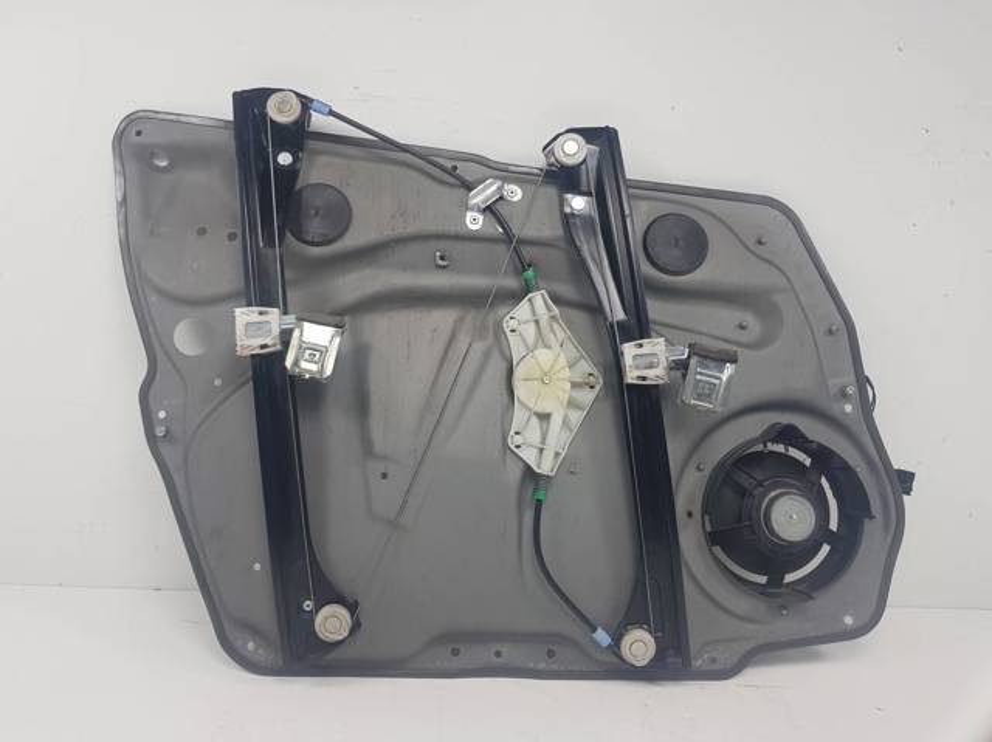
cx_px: 496
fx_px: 745
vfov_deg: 53.0
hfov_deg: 67.3
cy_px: 371
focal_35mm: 26
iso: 40
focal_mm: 4.2
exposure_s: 1/257
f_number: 1.7
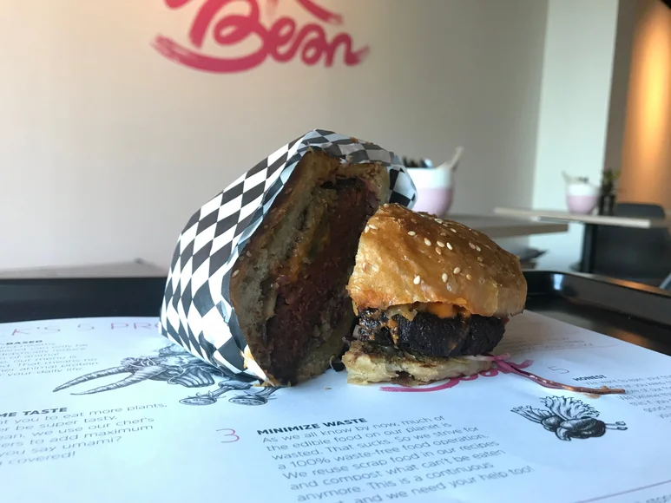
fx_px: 543
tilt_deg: -5.7
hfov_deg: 63.4
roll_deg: -2.0
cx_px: 336
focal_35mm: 28
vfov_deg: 49.8
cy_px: 252
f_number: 1.8
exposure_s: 1/20
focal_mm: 3.99
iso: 40
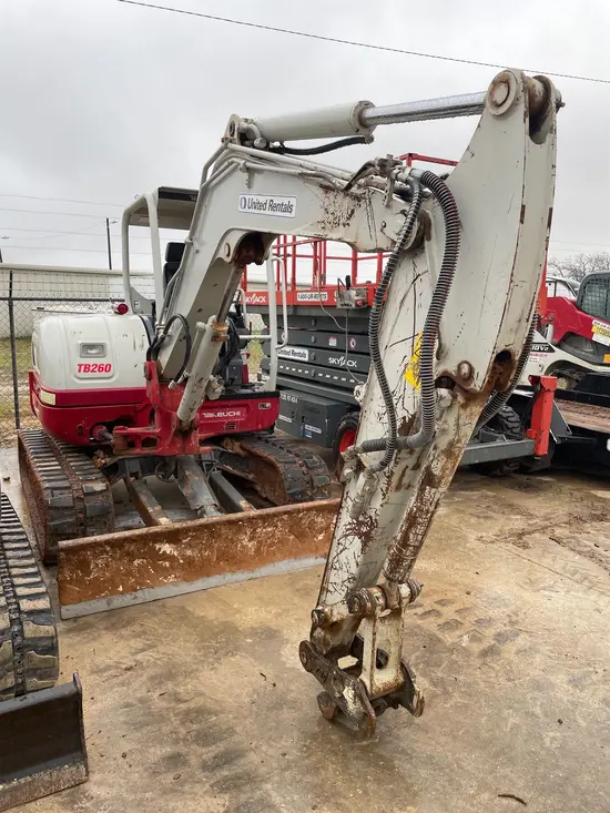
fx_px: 611
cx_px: 305
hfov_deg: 53.1
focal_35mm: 26
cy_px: 406
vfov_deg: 67.3
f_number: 1.6
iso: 32
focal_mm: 4.2
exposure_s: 1/231
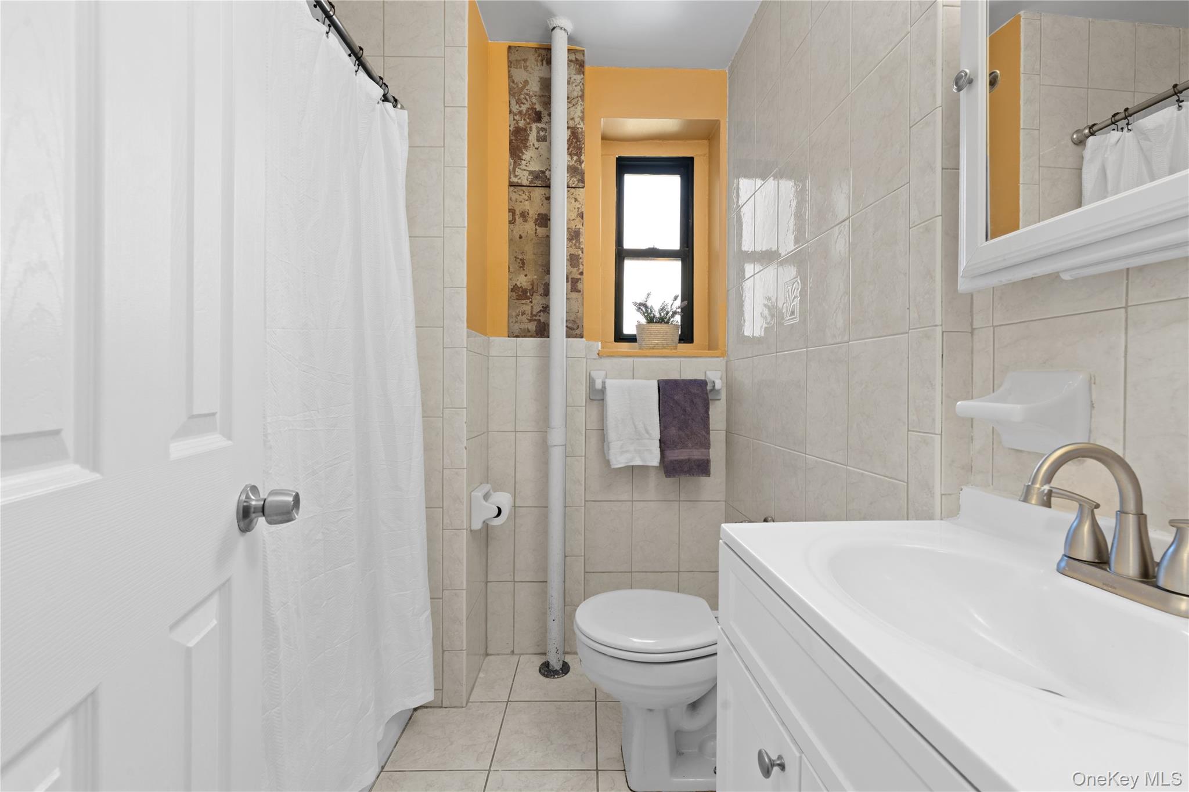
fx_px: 462
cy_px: 396
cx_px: 594
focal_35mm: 14
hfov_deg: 104.3
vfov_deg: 81.2
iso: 200
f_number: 10
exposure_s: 1/1.25
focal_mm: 14
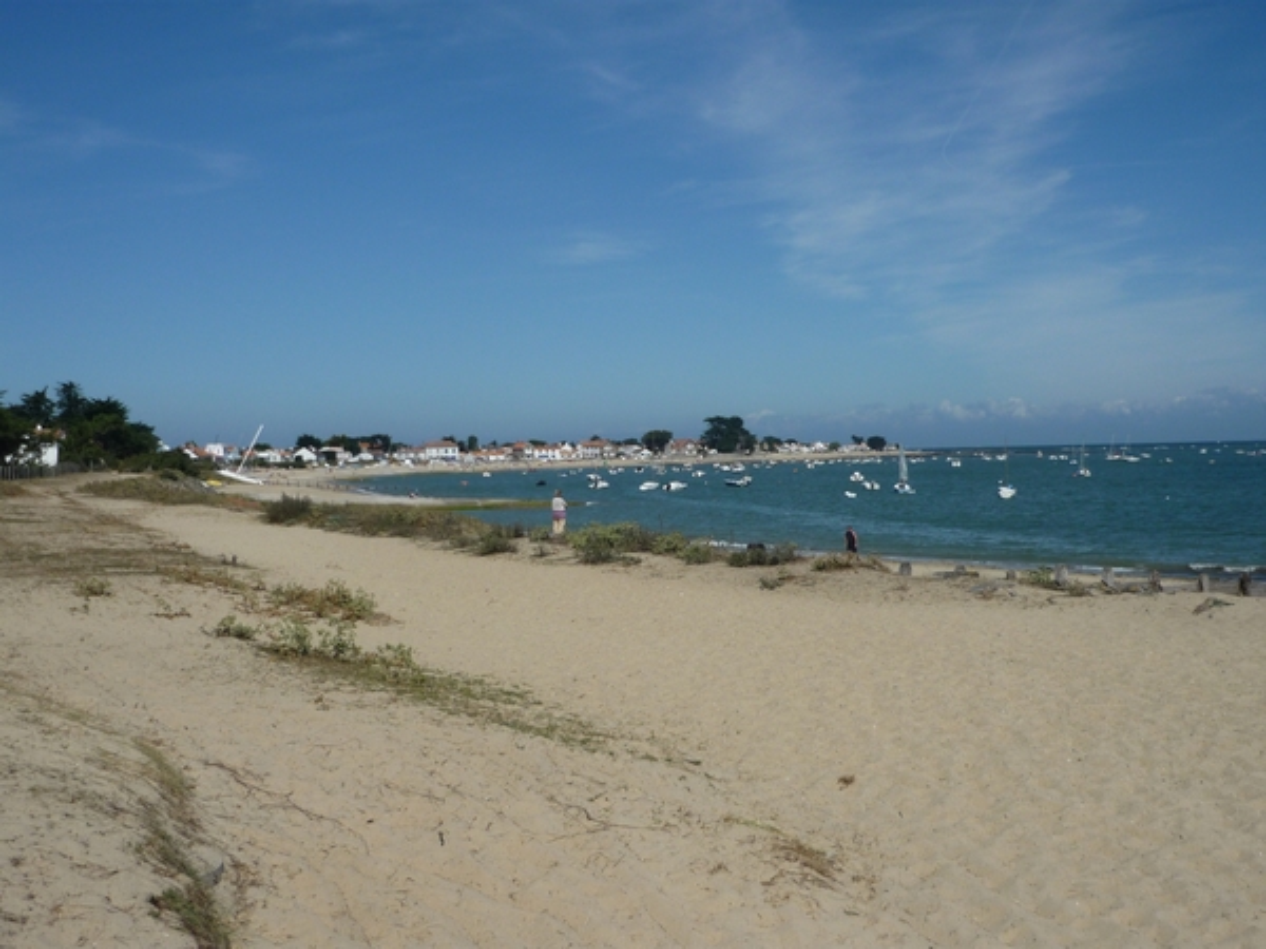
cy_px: 474
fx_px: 1609
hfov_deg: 42.9
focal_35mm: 44
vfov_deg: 32.9
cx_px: 633
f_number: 9
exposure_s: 1/400
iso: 100
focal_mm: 7.2
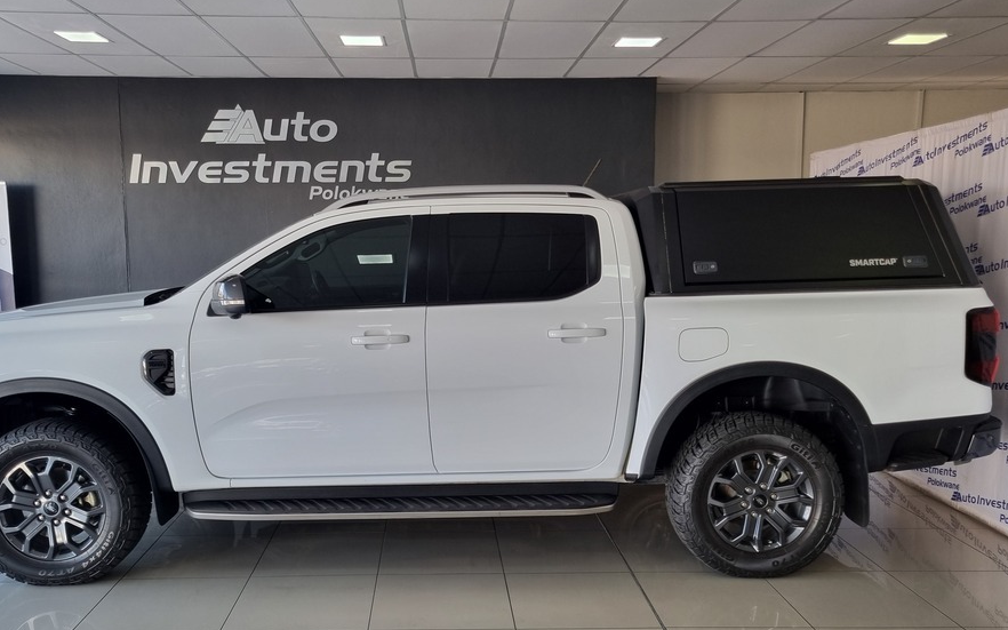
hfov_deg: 59.4
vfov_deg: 39.4
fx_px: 879
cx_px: 438
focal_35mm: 32
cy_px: 350
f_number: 1.8
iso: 50
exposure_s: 1/100
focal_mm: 5.4
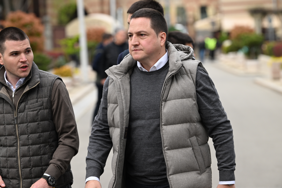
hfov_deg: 12.8
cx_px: 141
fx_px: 1253
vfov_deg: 8.6
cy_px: 94
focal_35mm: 160
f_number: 5
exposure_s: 1/1250
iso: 500
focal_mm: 160
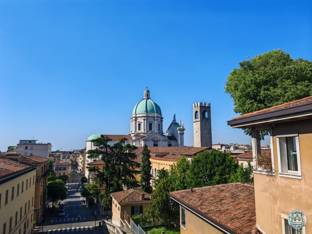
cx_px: 156
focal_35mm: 27
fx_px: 243
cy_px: 117
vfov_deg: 51.4
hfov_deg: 65.3
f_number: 2
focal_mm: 6.83
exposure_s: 1/1500
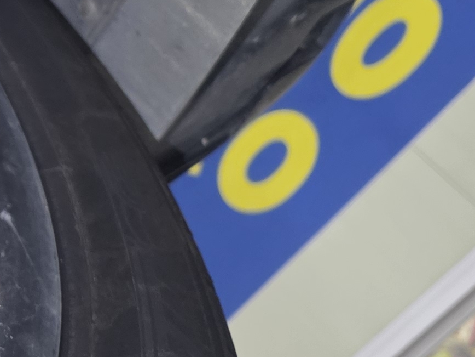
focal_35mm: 106
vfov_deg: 13.2
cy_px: -166
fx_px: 1455
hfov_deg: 15.1
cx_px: -472
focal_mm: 6.25
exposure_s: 1/120
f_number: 1.7
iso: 400
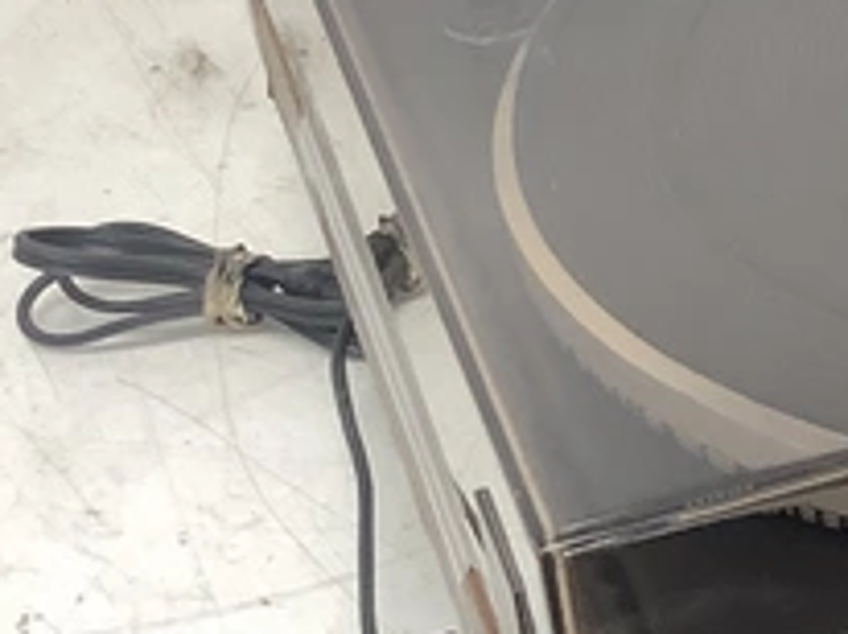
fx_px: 2765
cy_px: 377
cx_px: 1297
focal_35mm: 113
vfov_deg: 13.1
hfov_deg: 15.9
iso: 125
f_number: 2.4
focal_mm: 3.3
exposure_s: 1/60
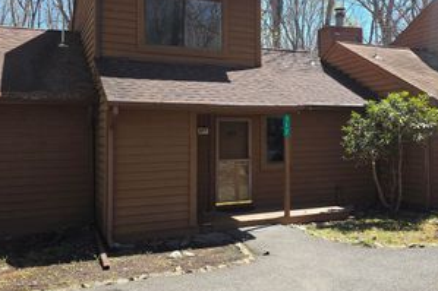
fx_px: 486
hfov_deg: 48.1
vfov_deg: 33.3
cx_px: 272
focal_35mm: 40
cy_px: 119
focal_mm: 6.3
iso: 12
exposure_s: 1/305
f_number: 1.7
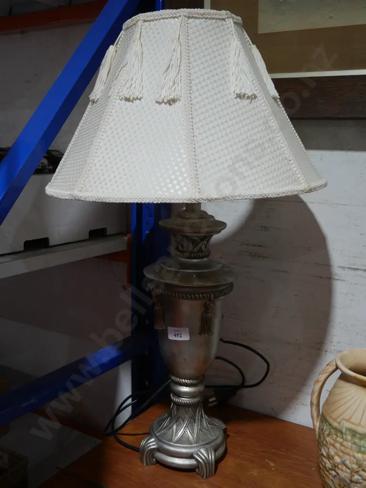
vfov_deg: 51.4
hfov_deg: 39.7
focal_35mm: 36
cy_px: 244
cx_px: 183
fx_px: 508
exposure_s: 1/60
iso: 250
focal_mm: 18
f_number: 4
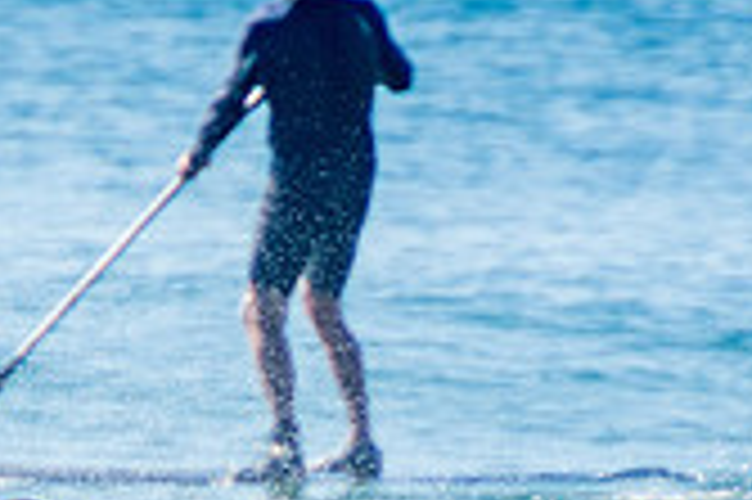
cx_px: -5
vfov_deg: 0.7
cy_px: 863
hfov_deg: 1.0
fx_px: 43489
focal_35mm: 2084
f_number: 5.6
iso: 250
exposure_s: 1/1250
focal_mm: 400
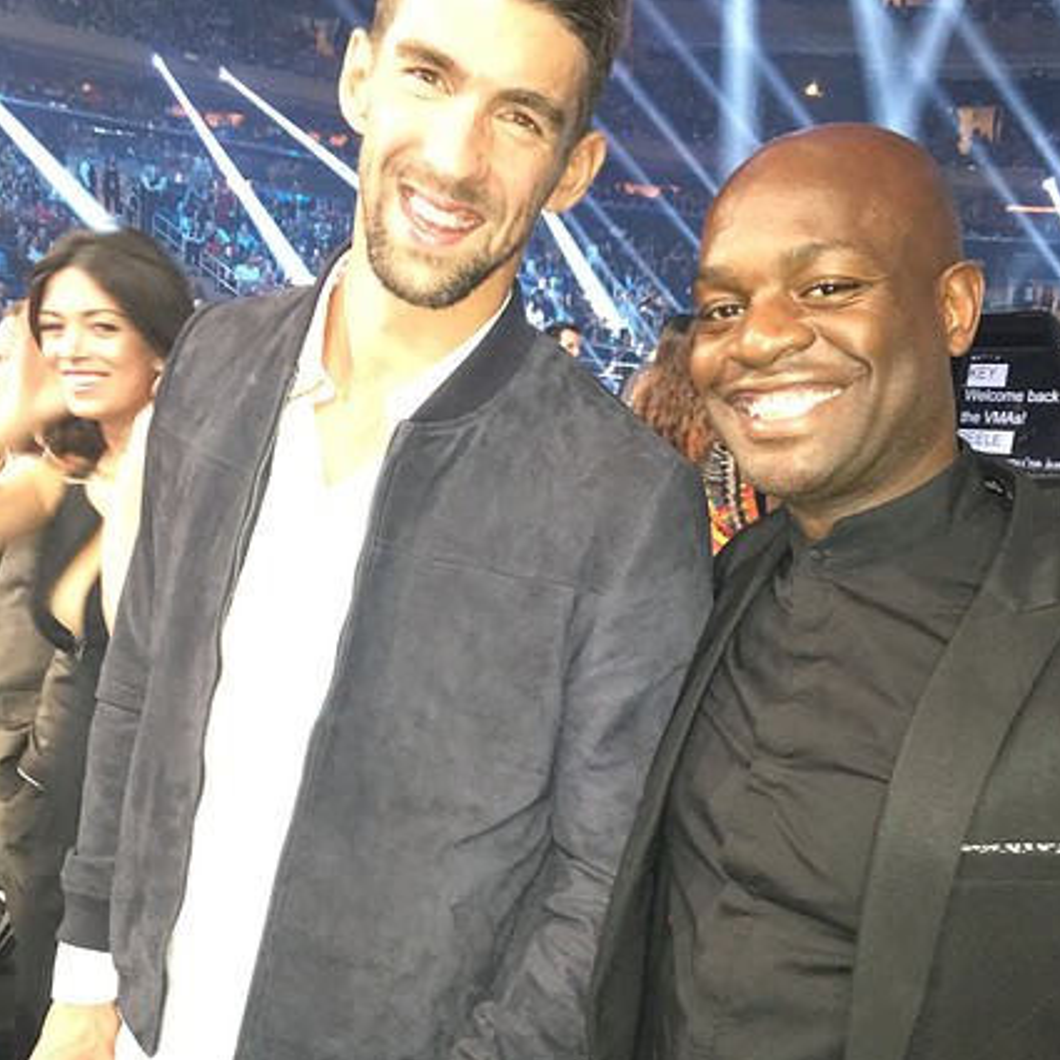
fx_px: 1213
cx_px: 537
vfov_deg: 46.9
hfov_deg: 47.2
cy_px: 641
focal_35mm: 35
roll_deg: -4.6
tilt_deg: -9.1
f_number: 2.2
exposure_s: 1/16
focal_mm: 4.15
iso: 320
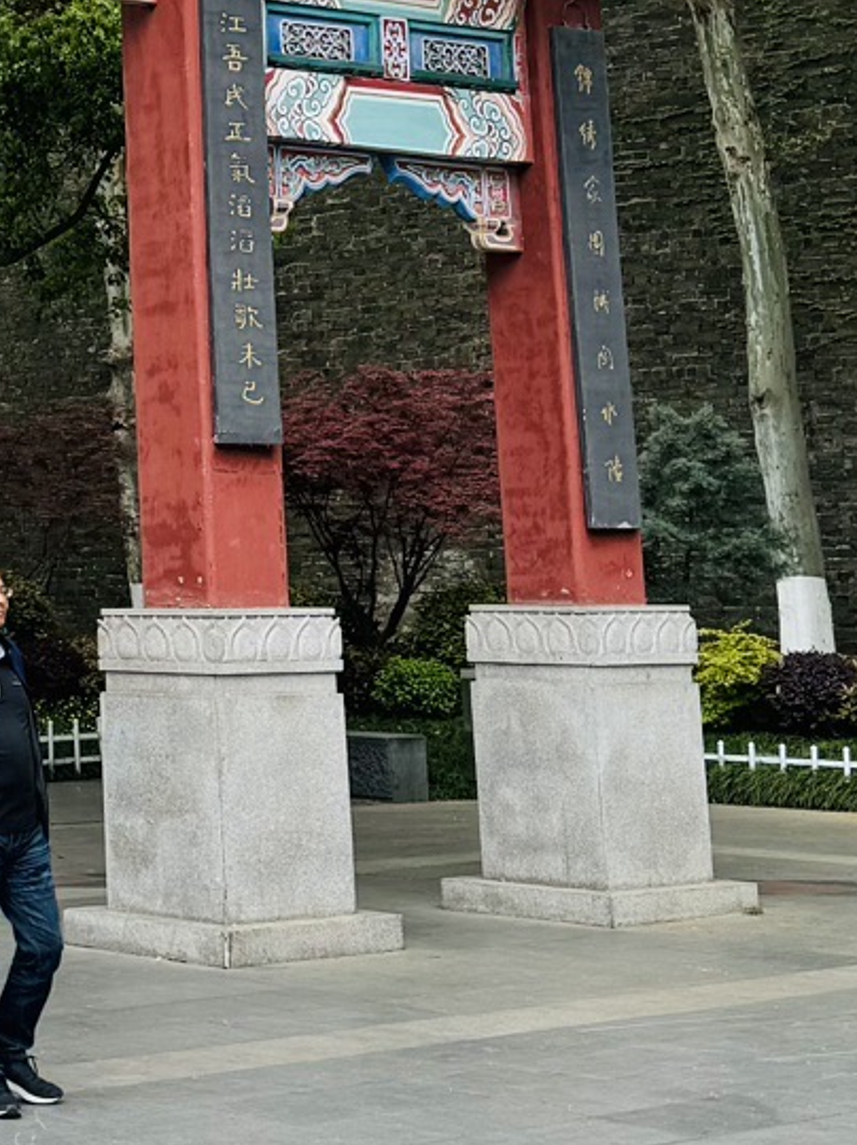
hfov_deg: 15.8
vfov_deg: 21.3
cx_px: -223
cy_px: 17
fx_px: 2943
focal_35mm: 89
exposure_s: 1/621
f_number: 1.78
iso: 80
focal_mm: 6.76
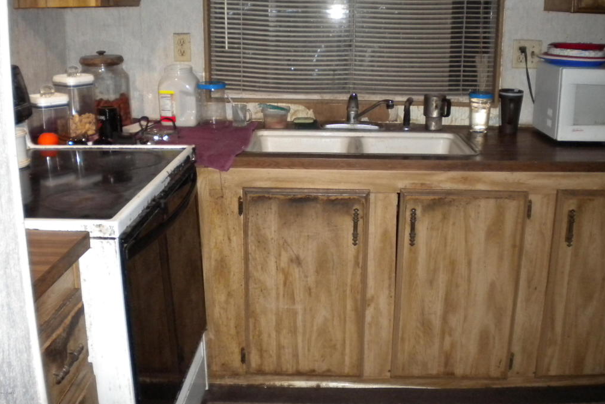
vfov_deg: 35.9
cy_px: 177
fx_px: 622
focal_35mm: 37
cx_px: 306
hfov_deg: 51.9
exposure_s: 1/30
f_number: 3.1
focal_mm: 6.3
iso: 400
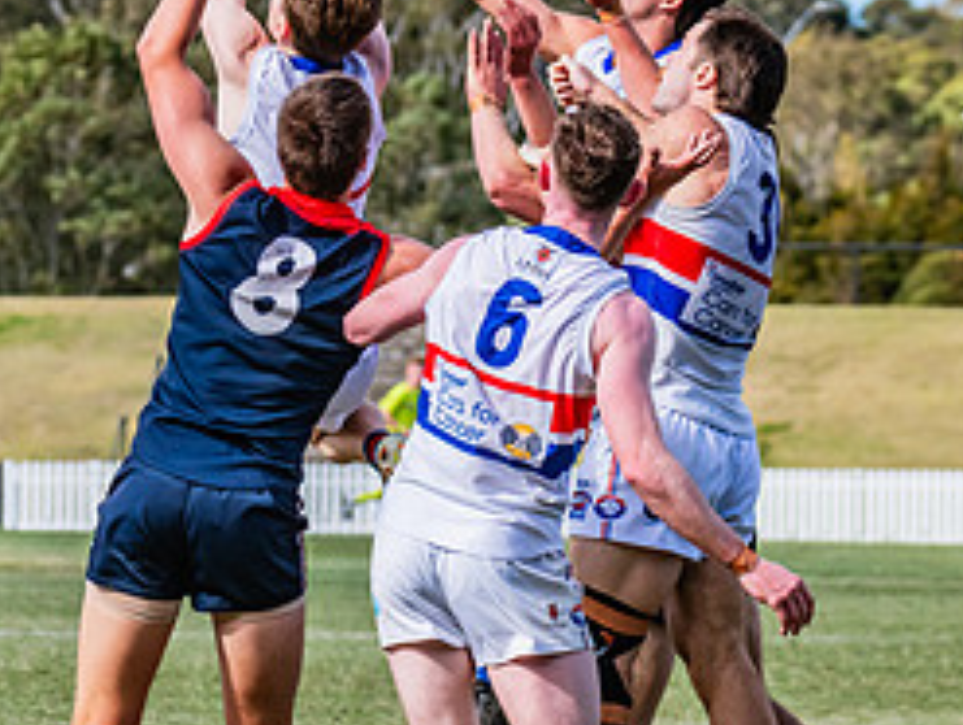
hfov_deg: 4.8
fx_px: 11562
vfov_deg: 3.6
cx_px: 247
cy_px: 475
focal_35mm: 415
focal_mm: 170
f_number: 8
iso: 800
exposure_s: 1/2000
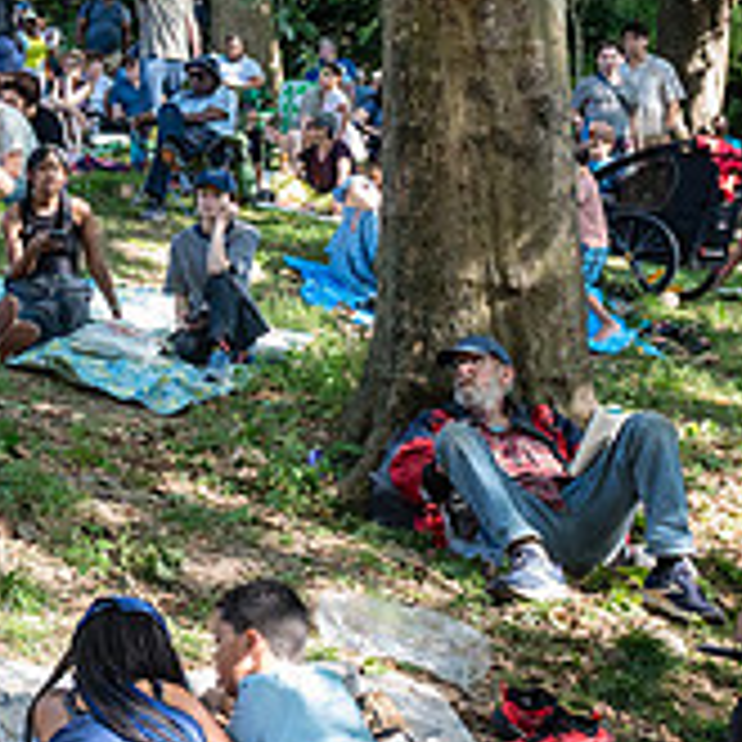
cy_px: 133
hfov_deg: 21.6
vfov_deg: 23.6
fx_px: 1746
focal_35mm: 72
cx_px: -225
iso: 1250
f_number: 4
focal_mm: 24
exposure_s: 1/400
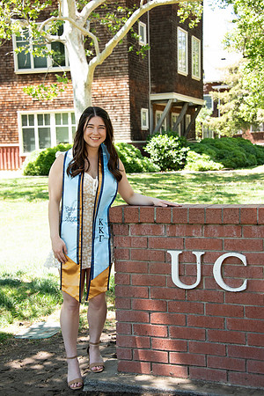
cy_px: 198
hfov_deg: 23.4
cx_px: 132
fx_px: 638
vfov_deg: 34.5
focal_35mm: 58
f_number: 5.6
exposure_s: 1/250
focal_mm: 58
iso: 640
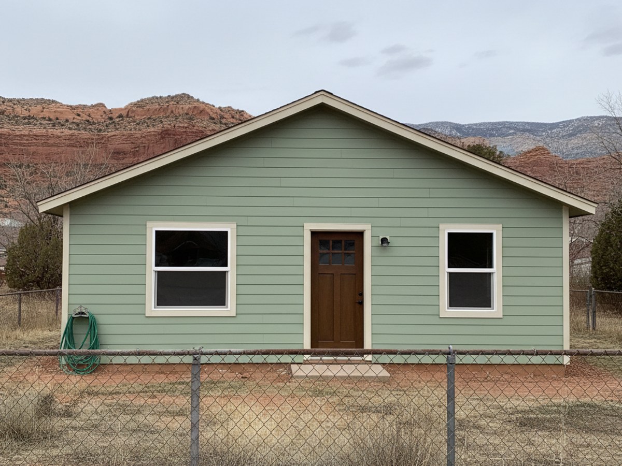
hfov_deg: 73.9
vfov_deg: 58.9
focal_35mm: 23
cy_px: 233
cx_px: 311
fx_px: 413
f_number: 1.8
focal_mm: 6.4
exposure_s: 1/896
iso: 1494
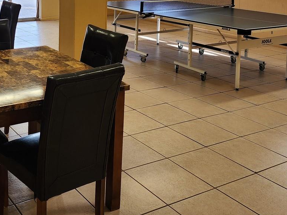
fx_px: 398
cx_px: 46
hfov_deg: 37.8
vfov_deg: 28.6
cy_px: 6
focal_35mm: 48
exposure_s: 1/120
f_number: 1.8
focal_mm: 6.4
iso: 64
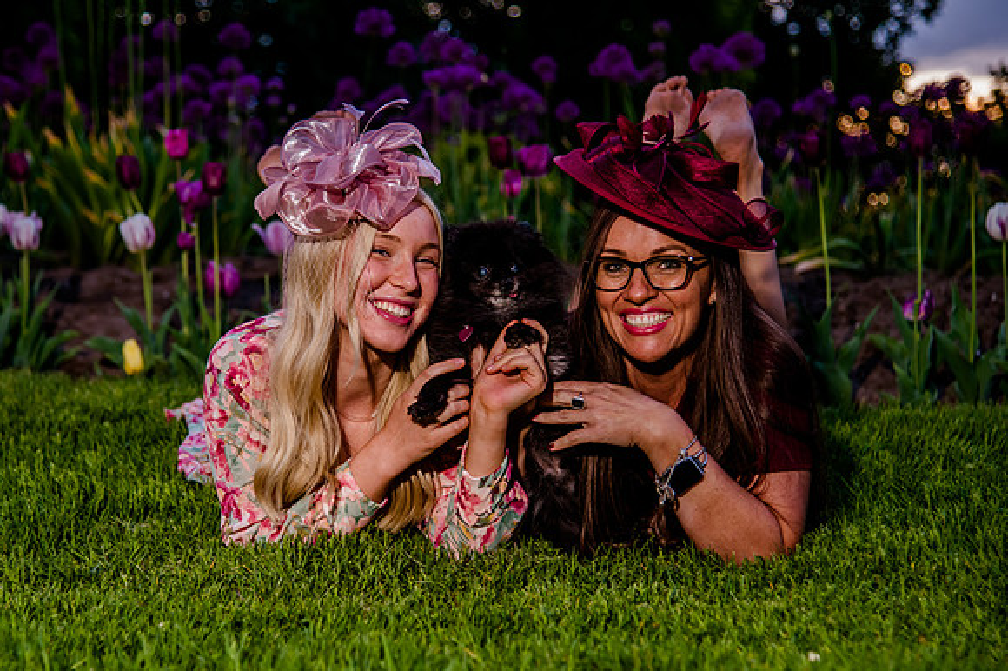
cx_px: 430
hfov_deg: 23.6
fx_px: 2413
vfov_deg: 15.8
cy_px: 382
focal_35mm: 86
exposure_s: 1/125
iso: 1600
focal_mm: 70
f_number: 4
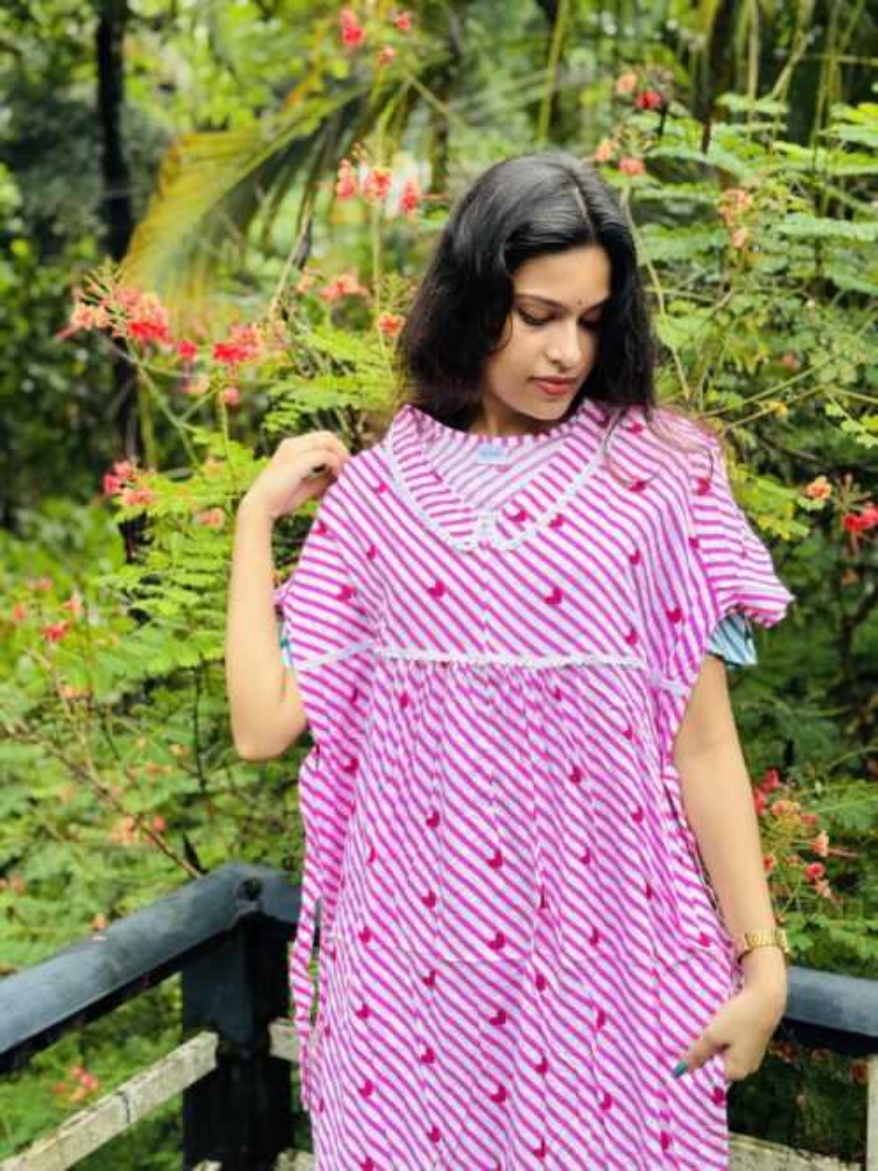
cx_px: 439
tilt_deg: -11.2
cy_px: 586
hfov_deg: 30.3
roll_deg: -0.1
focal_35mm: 48
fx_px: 1624
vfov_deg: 39.7
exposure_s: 1/739
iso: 64
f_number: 1.78
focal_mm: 6.76
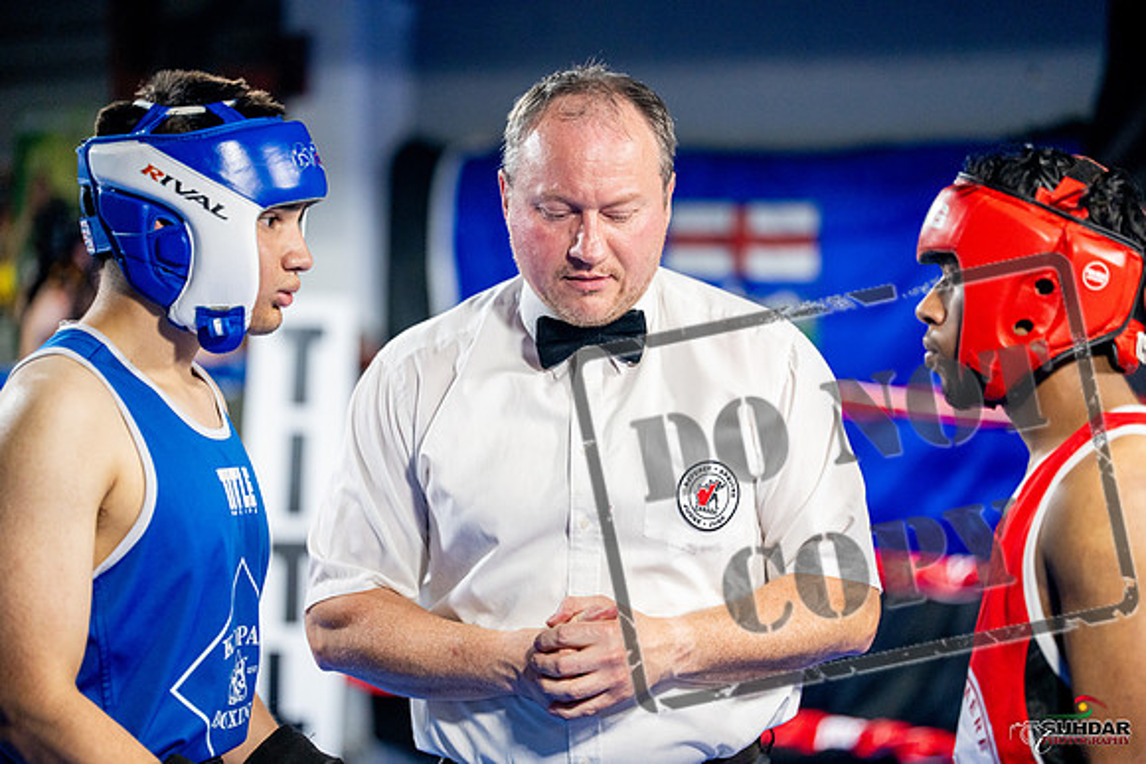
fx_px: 3725
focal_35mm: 117
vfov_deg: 11.7
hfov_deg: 17.5
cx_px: 573
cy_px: 382
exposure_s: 1/800
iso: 4000
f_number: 2
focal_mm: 117
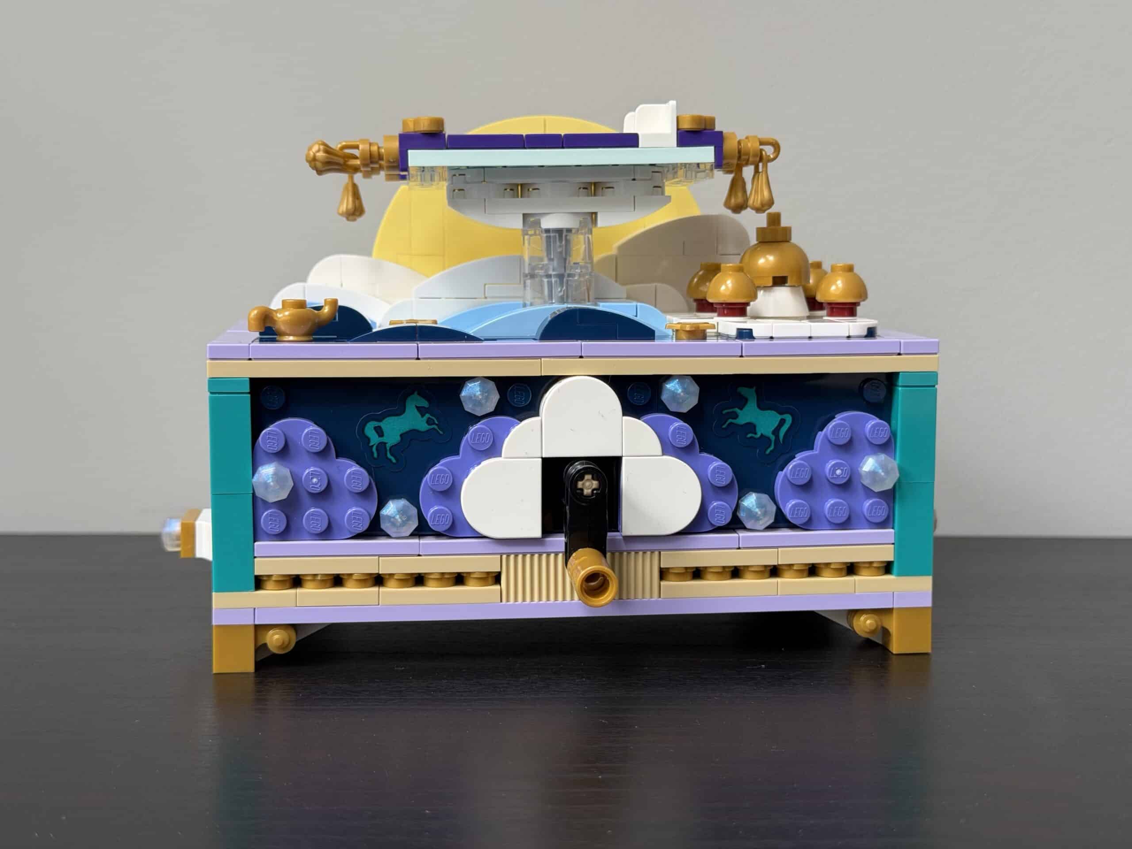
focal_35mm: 48
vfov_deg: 30.3
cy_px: 424
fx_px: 1570
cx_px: 566
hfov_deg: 39.7
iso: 100
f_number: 1.78
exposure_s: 1/95
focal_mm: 6.76
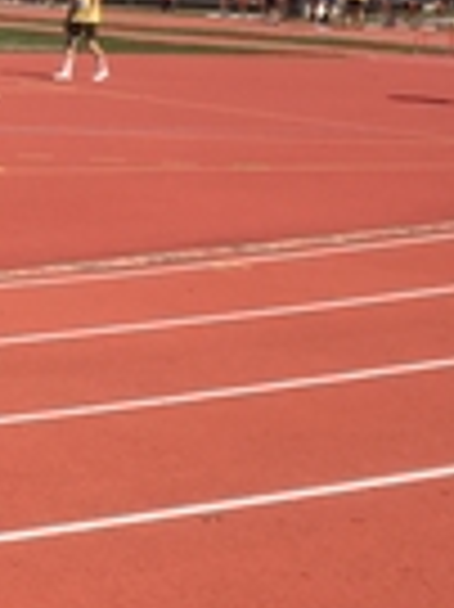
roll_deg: +0.6
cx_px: -371
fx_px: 2032
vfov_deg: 17.0
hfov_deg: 11.8
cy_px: 243
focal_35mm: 116
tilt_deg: -9.8
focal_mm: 4.15
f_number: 2.2
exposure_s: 1/1637
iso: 25
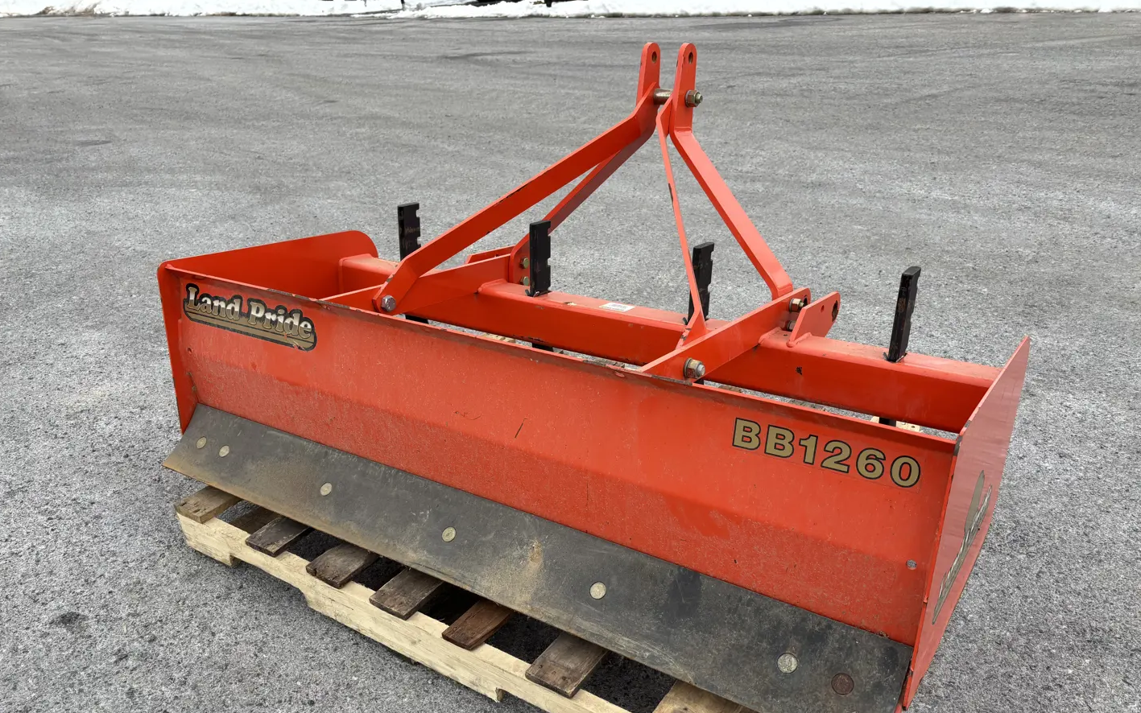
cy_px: 420
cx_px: 564
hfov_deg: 66.5
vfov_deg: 44.4
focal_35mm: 28
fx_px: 871
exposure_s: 1/452
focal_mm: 5.96
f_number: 1.6
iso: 50
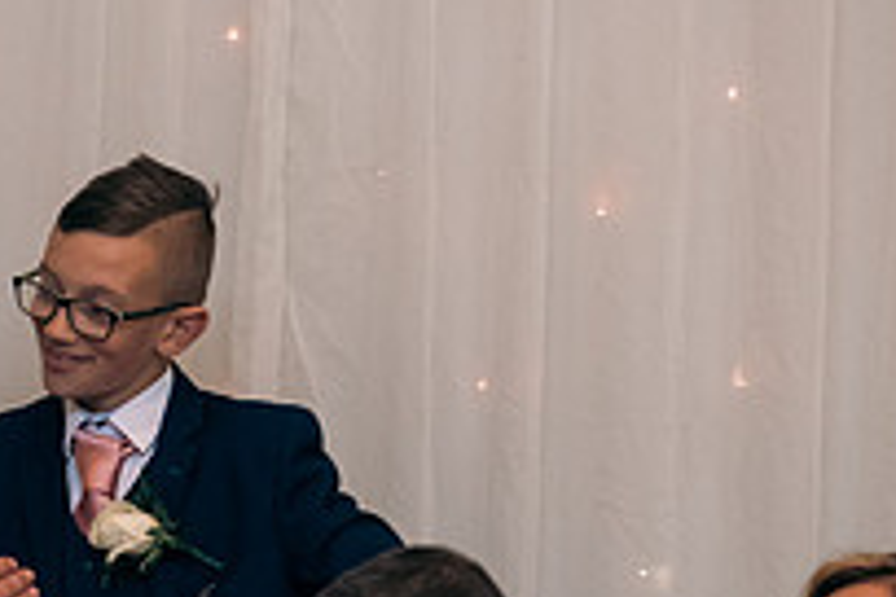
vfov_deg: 8.6
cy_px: 525
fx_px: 3957
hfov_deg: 12.8
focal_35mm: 159
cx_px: 141
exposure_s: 1/160
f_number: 3.5
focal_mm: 56
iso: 800
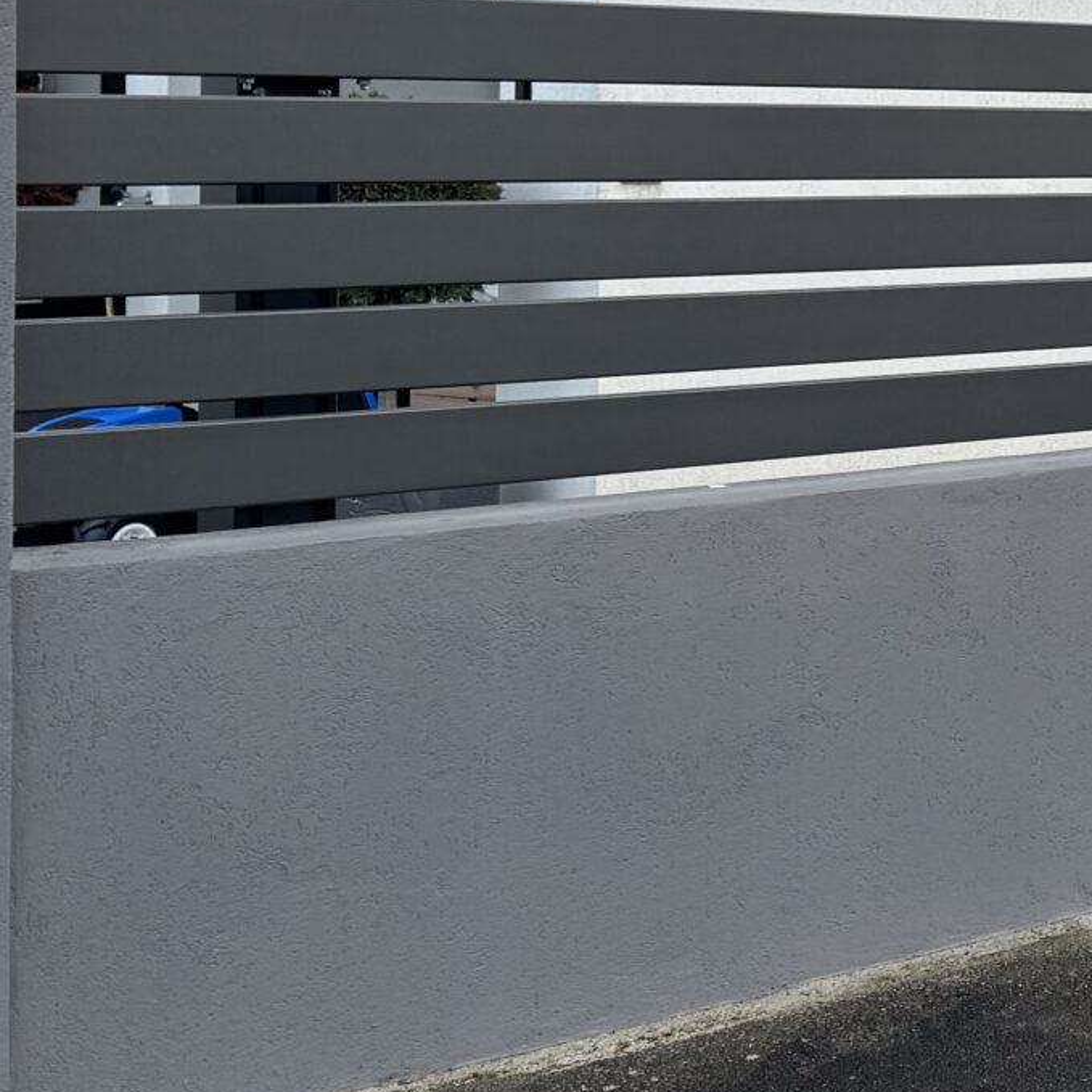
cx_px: 1583
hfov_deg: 19.2
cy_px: 188
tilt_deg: -1.8
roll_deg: -1.1
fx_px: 2855
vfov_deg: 21.3
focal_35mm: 80
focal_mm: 6.76
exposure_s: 1/175
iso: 64
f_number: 1.78
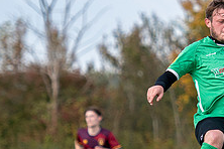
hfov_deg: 2.8
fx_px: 4498
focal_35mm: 723
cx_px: 274
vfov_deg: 1.9
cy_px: 109
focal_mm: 145
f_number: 2.8
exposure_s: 1/2500
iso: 320
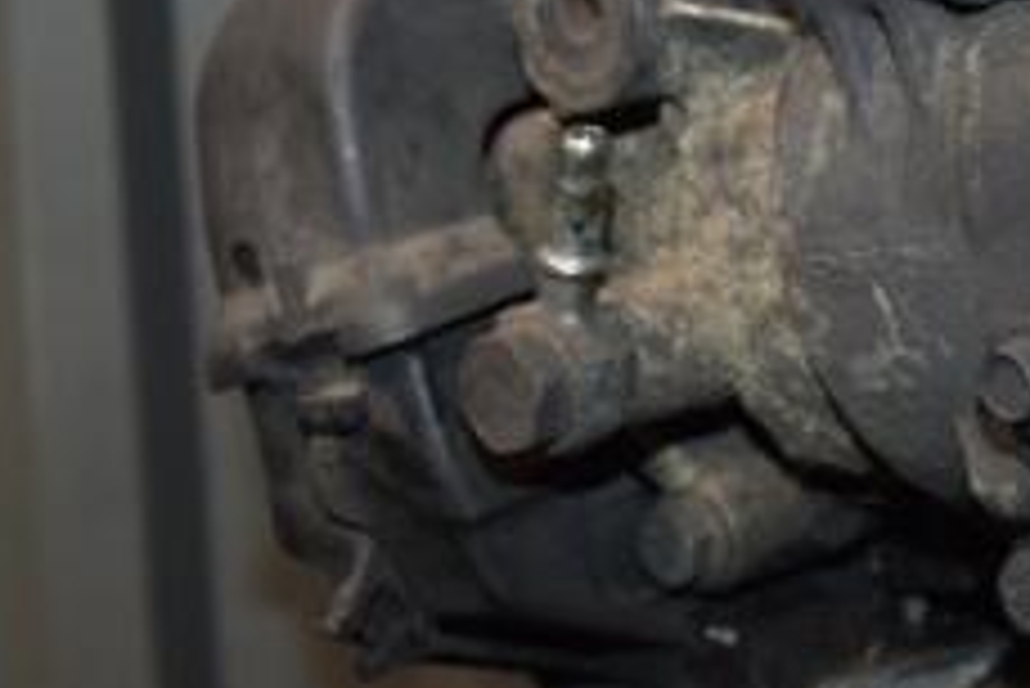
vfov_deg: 13.4
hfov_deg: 19.6
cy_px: 180
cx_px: 927
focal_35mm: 102
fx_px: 2920
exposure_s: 1/60
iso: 800
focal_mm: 26
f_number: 5
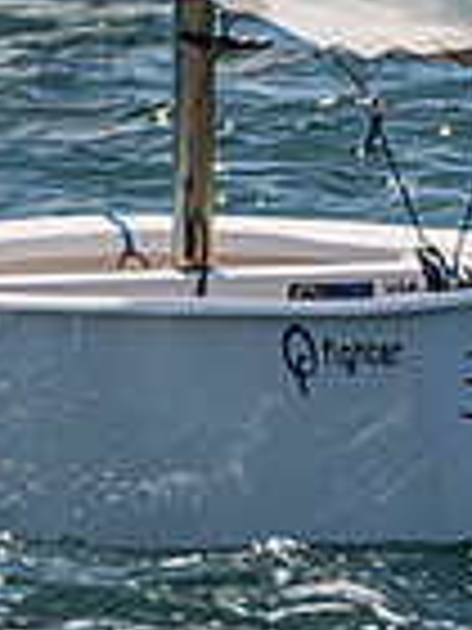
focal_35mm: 1312
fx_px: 23853
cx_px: 890
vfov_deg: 1.5
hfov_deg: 1.1
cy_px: -108
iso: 250
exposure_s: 1/1250
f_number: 8
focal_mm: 280
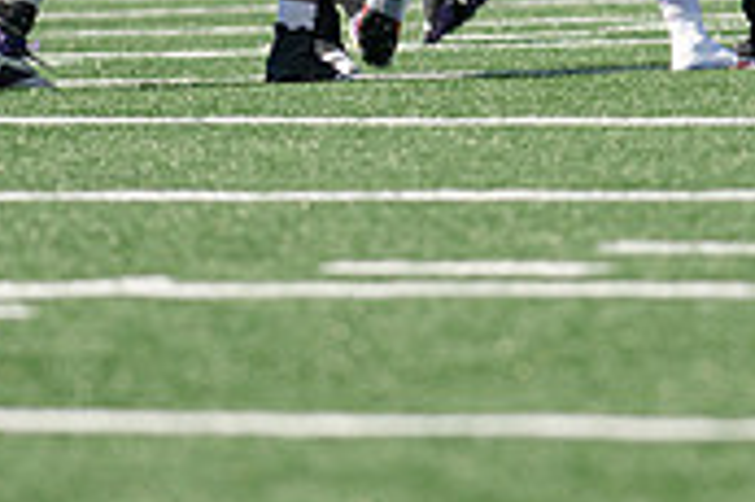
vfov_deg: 1.4
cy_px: -238
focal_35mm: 1007
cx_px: 432
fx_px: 21099
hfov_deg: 2.1
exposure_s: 1/1600
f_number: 3.2
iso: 200
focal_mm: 300
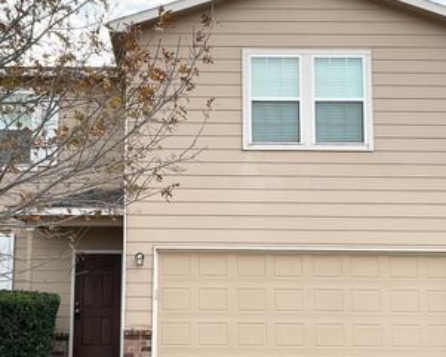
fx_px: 621
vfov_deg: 32.1
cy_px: 186
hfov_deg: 39.4
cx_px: 182
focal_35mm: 47
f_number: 1.8
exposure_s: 1/391
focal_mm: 3
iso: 16
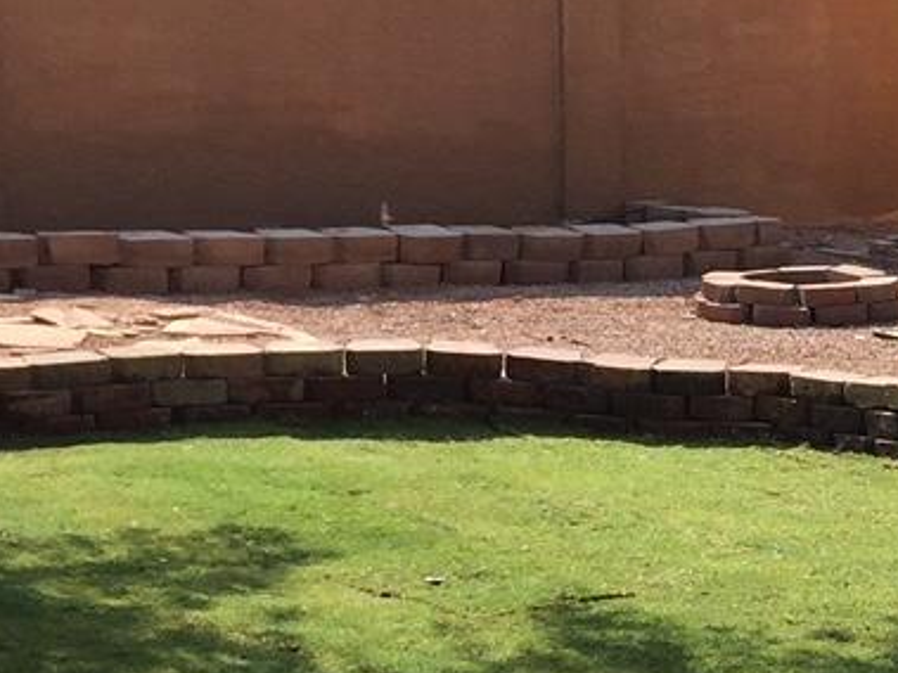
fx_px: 3242
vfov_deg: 11.8
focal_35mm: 125
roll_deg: -1.2
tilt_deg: -9.2
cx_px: 1346
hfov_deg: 14.7
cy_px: 443
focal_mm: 4.15
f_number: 2.2
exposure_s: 1/807
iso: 32
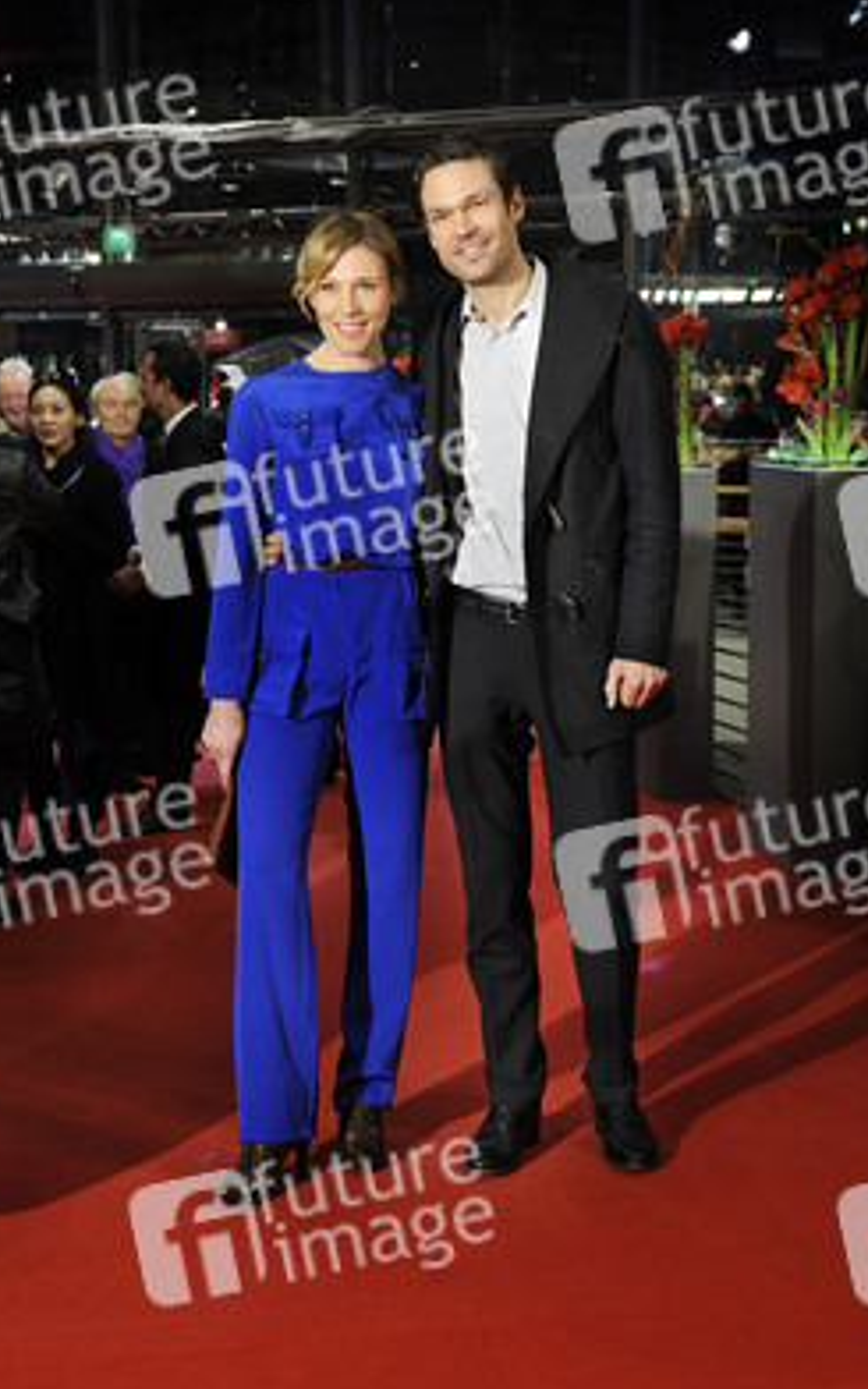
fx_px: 1892
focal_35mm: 50
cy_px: 691
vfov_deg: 40.3
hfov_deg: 25.8
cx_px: 416
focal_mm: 48
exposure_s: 1/100
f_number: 4
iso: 800
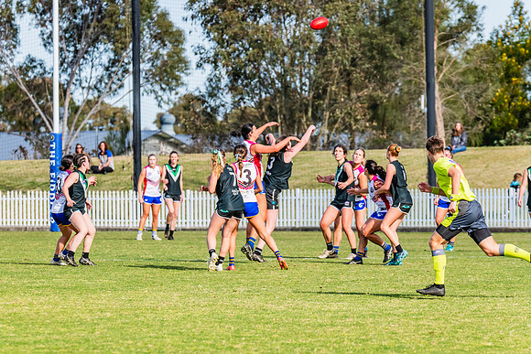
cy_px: 174
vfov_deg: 4.7
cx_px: 242
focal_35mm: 295
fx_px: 4357
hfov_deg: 7.0
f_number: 8
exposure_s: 1/1600
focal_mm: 270
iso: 800
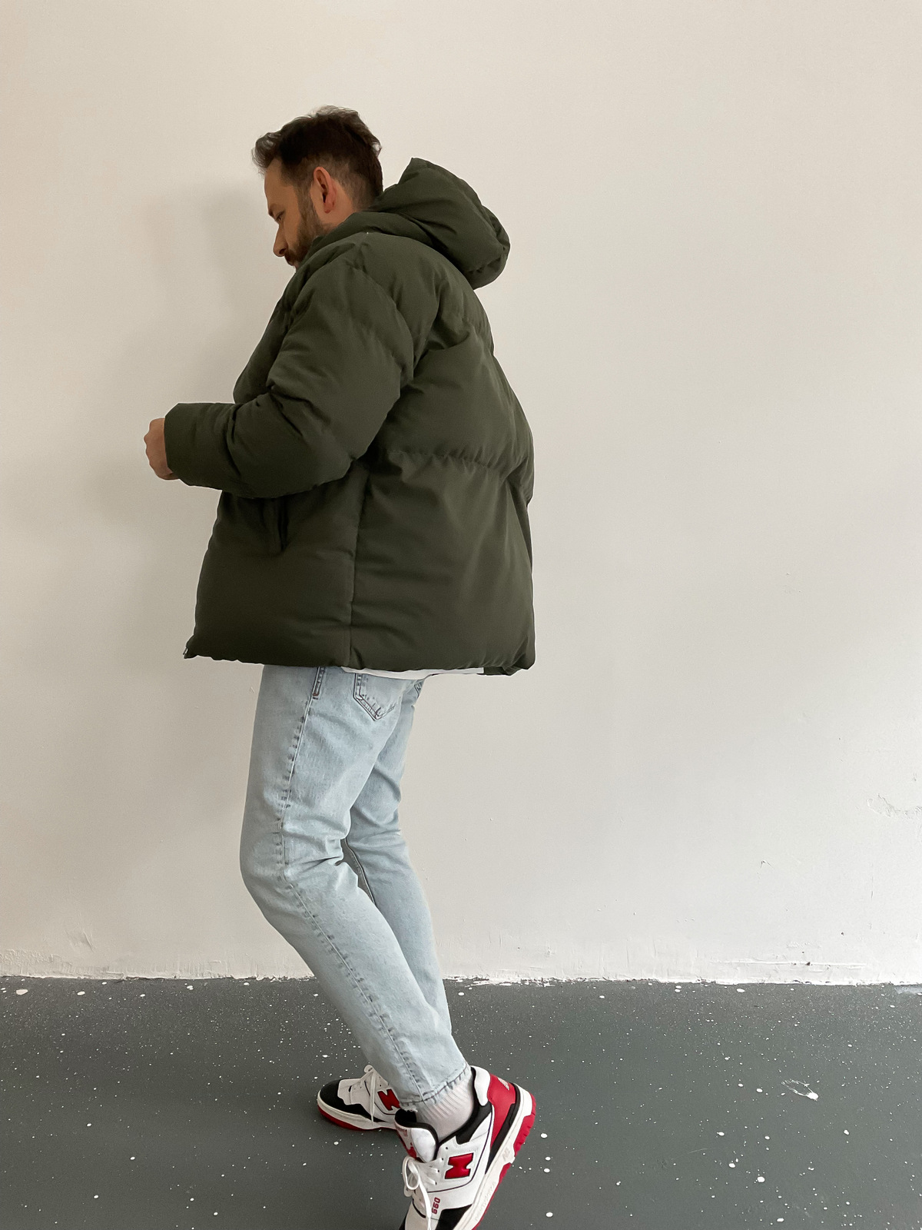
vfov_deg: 61.7
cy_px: 615
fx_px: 1030
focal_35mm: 29
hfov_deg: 48.2
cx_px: 461
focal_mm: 3
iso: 100
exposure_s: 1/50
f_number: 1.8
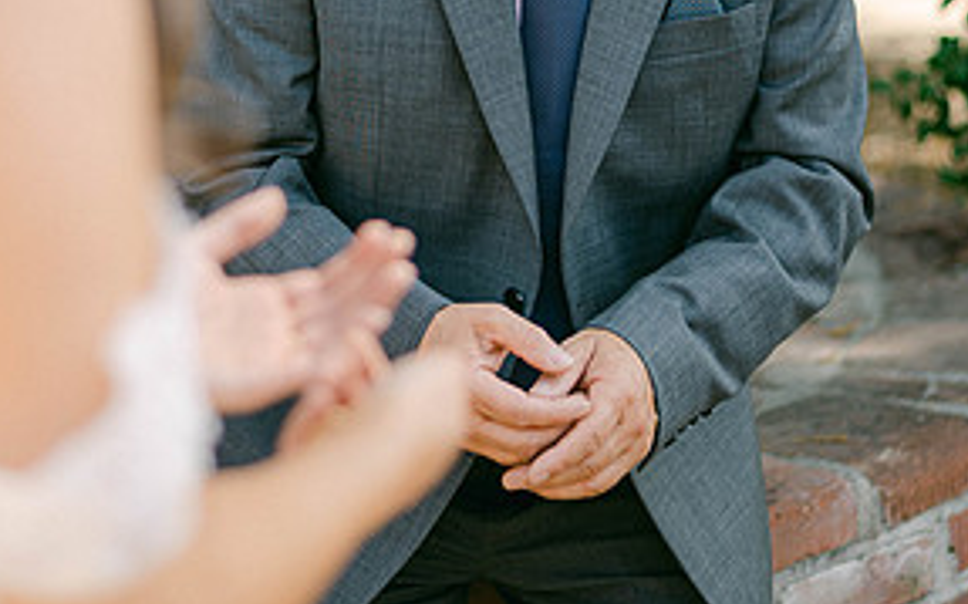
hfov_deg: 20.2
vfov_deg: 12.5
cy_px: -30
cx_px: 395
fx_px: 2716
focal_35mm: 103
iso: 100
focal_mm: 50
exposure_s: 1/1000
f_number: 2
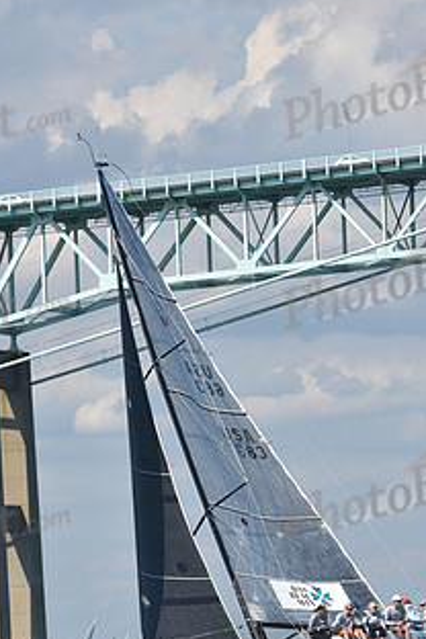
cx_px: 177
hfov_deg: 4.5
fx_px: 5449
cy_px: 412
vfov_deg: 6.7
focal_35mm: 307
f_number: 5
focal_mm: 165
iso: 250
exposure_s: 1/1000
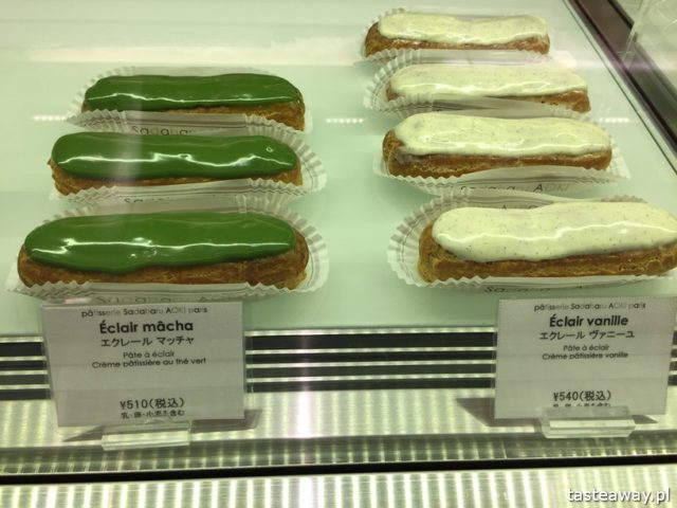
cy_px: 254
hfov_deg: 61.7
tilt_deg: -46.4
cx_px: 338
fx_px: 567
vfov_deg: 48.2
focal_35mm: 29
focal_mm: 4.15
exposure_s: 1/60
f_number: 2.2
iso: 32
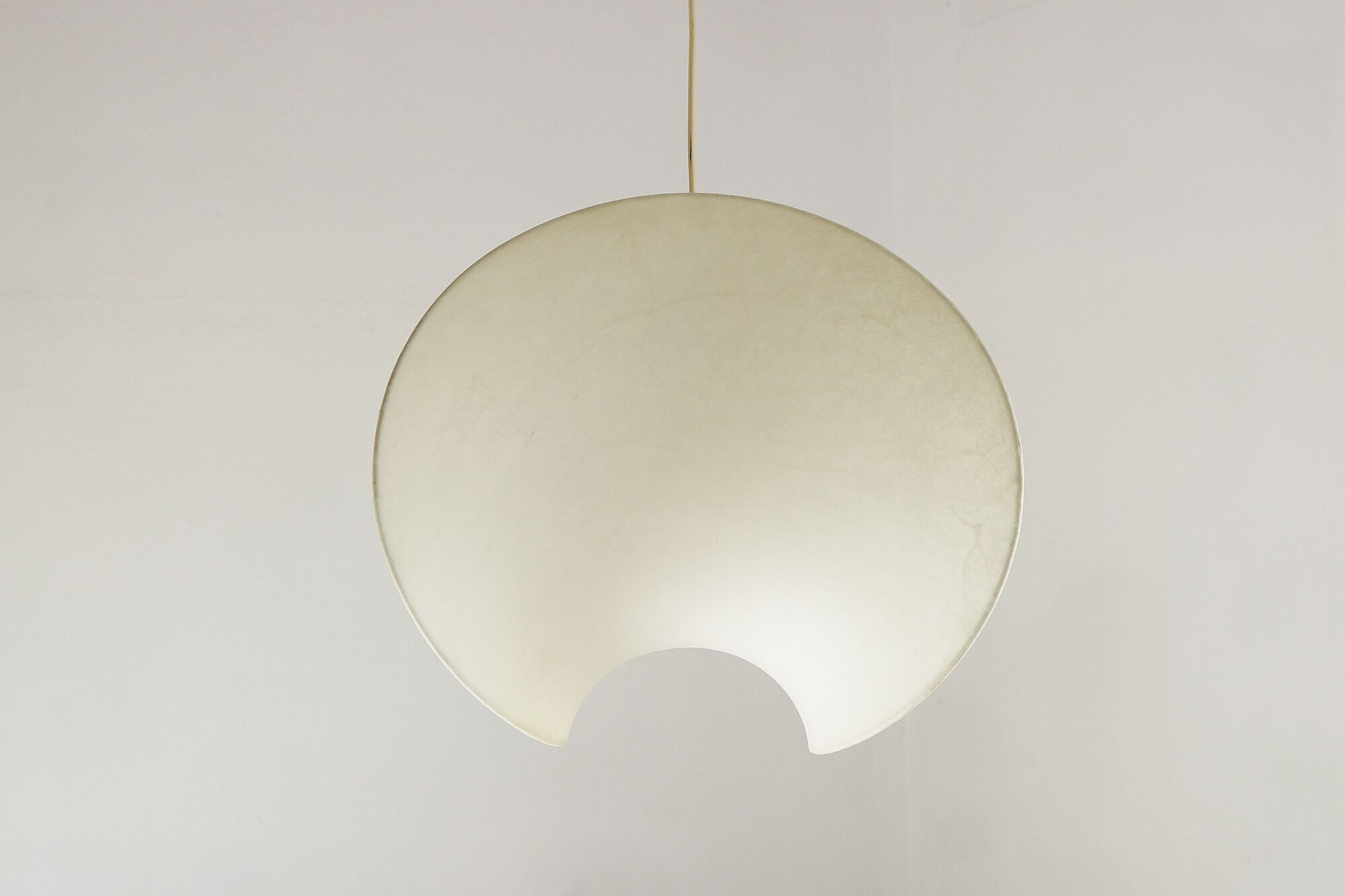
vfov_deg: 22.6
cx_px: 672
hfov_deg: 33.4
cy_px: 448
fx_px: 2241
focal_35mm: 60
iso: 400
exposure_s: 1/160
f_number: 5.6
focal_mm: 40
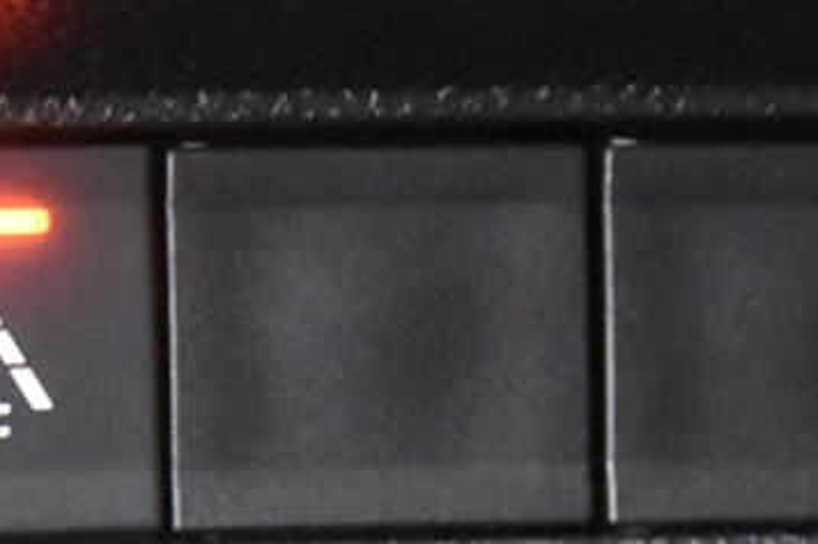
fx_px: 6700
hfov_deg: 7.0
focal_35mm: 295
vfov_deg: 4.6
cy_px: 513
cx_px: 131
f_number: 3.8
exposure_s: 1/15
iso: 12800
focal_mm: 50
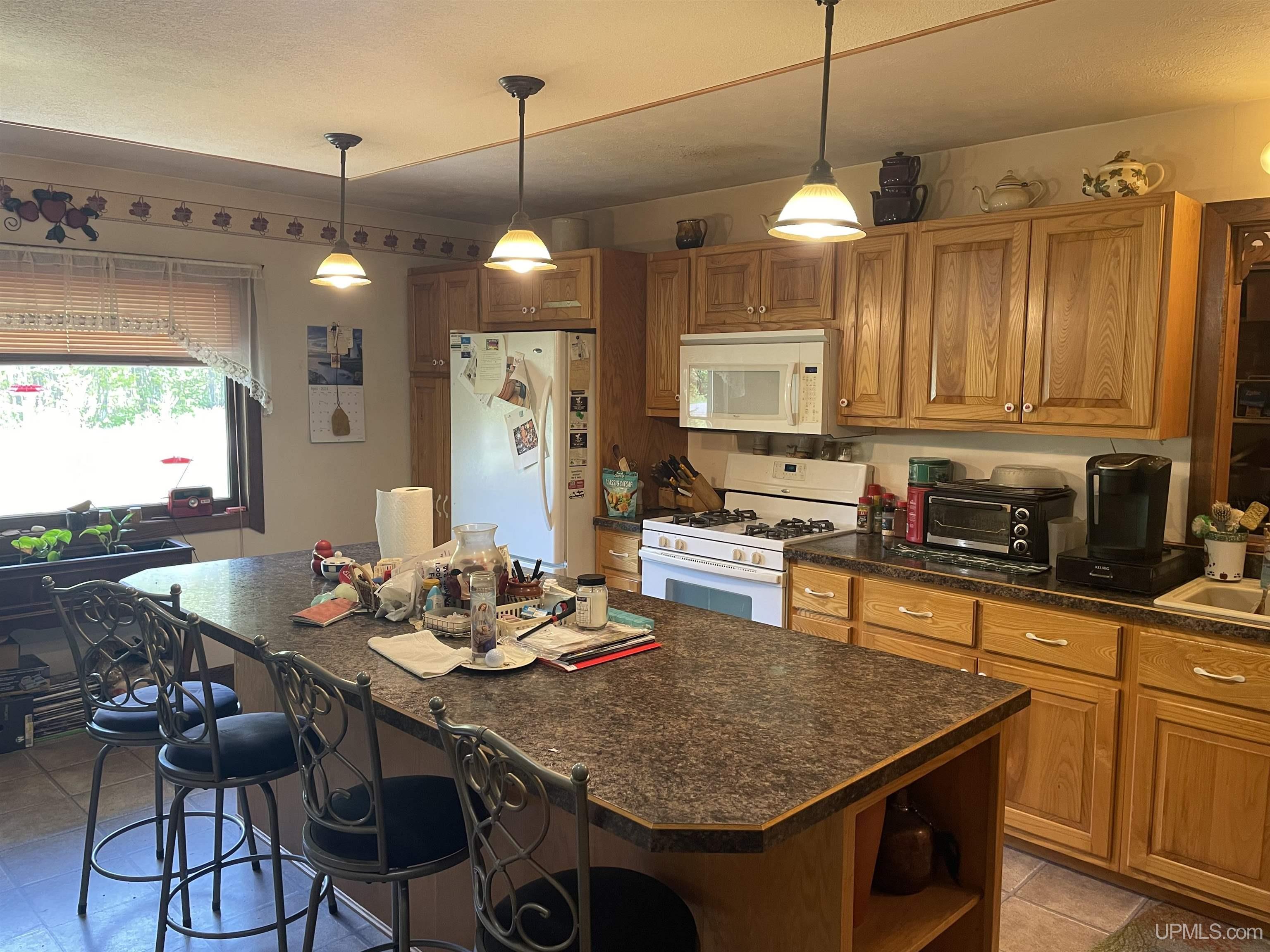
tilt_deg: -4.0
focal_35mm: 26
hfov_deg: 67.3
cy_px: 476
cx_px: 635
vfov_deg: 53.1
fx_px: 954
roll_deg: +0.9
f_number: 1.6
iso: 100
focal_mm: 4.2
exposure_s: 1/60
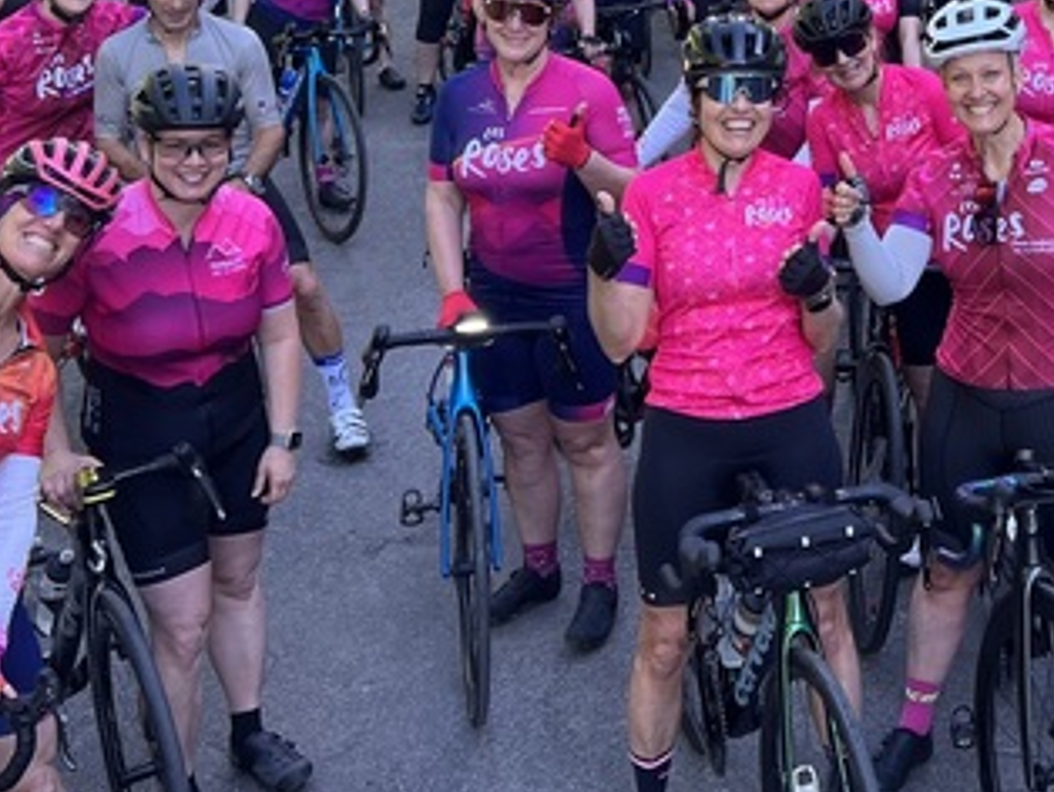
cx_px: 982
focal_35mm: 64
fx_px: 1950
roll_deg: +1.4
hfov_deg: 28.8
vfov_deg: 21.9
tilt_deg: -10.2
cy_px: -40
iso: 40
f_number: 1.5
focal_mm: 5.7
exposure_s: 1/249
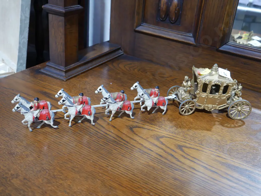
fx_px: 302
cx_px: 130
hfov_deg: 46.8
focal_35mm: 40
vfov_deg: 36.0
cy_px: 98
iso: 1000
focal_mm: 20
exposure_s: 1/60
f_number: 4.4
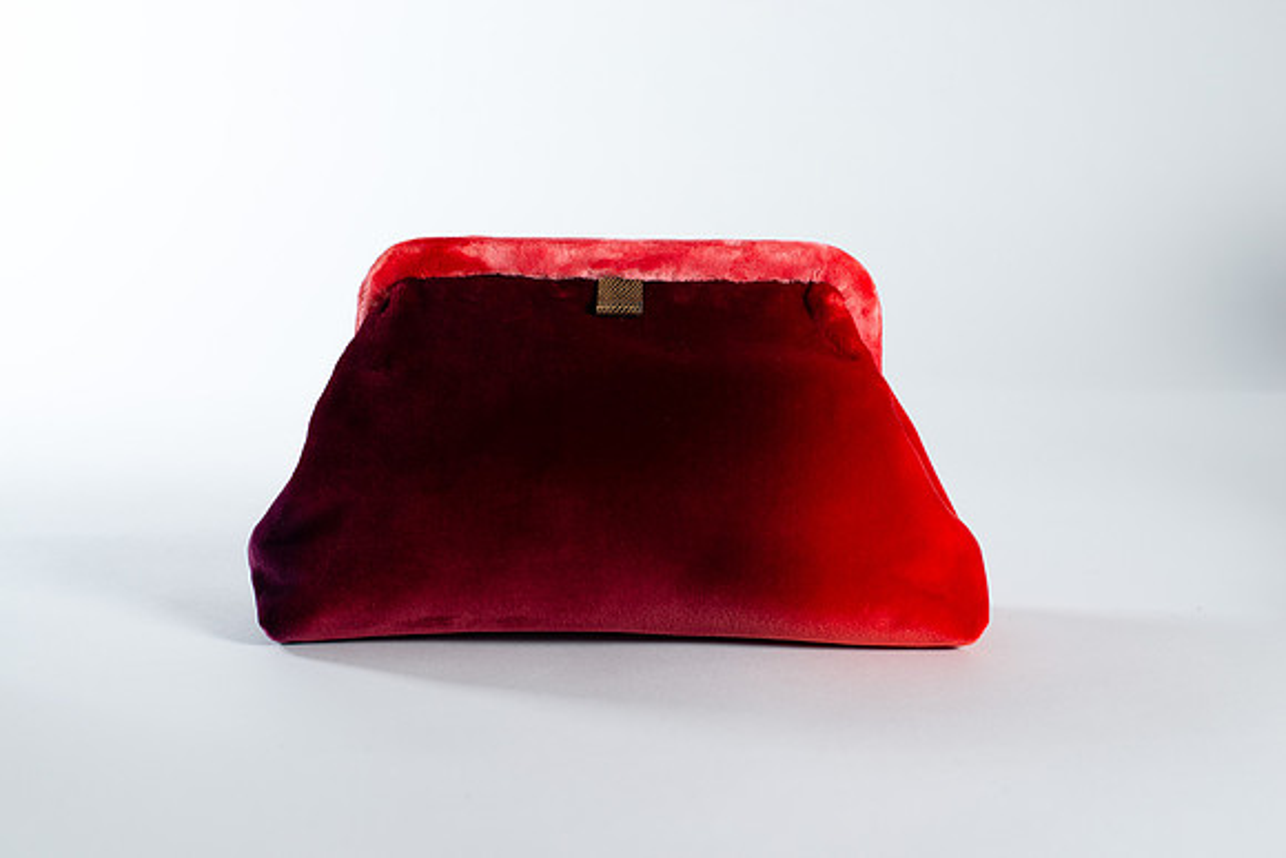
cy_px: 429
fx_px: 1786
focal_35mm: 50
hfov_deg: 39.6
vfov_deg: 27.0
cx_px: 643
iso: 200
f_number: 7.1
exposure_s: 1/200
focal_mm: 50
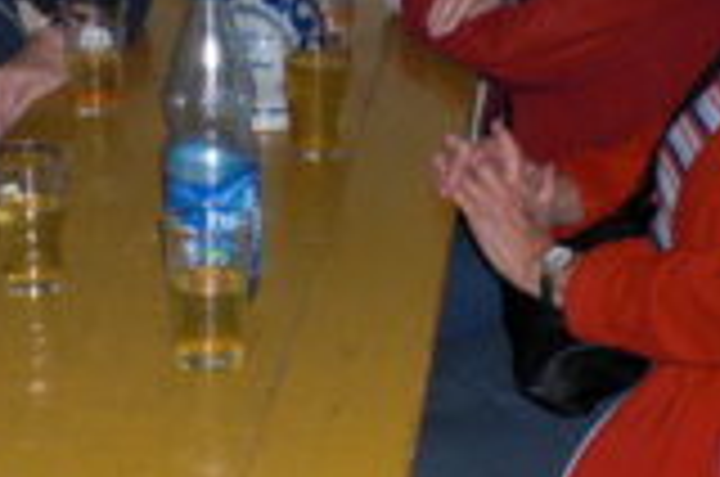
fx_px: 1976
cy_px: 162
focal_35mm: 99
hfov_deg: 20.5
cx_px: 189
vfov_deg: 13.7
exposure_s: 1/60
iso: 200
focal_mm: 6.3
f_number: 3.1
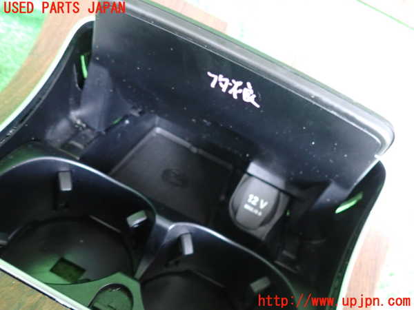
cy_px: 155
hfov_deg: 69.4
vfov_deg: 54.9
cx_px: 207
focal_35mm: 25
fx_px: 299
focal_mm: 4.5
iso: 800
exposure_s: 1/30
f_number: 2
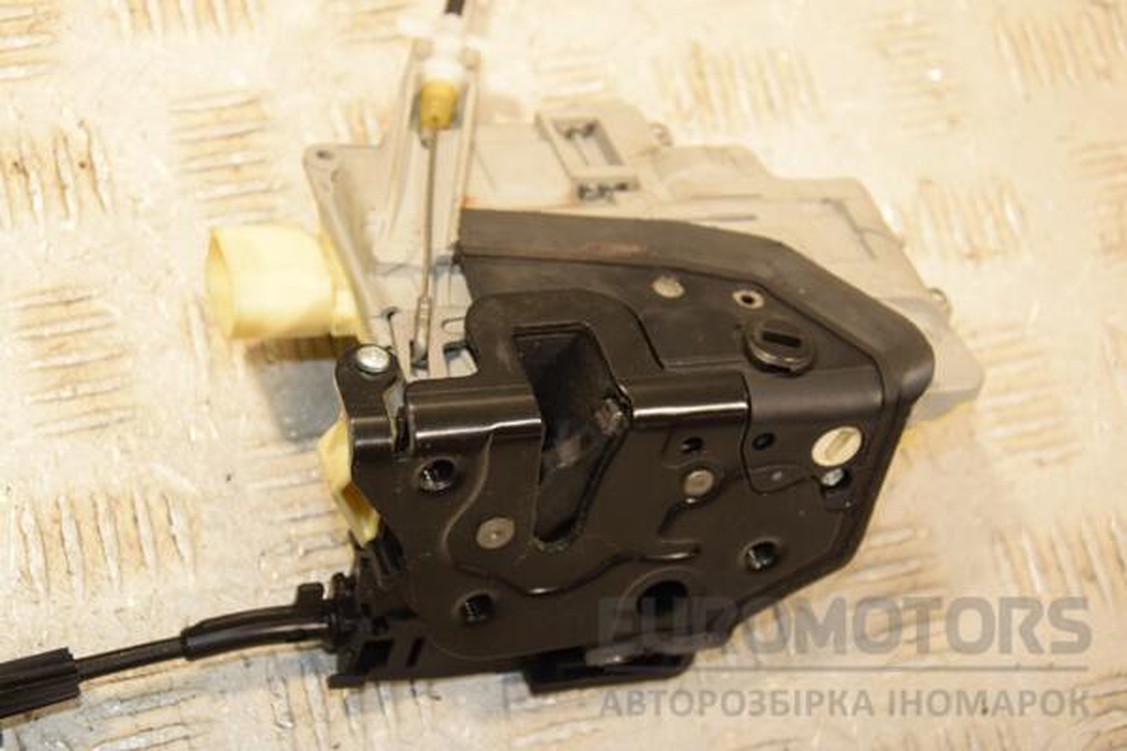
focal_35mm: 75
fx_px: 2348
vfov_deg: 18.2
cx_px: 564
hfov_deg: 27.0
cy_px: 376
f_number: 5.6
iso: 800
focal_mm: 50
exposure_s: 1/200
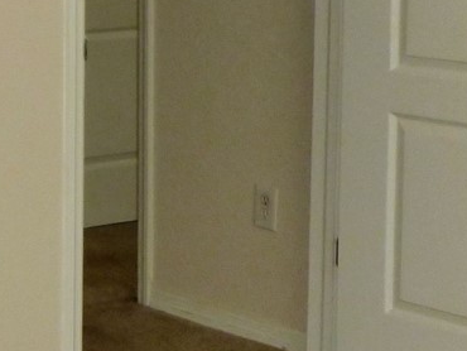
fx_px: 1633
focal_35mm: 121
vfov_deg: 12.1
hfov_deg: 14.5
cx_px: -355
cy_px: 18
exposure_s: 1/60
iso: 160
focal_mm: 5
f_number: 3.3
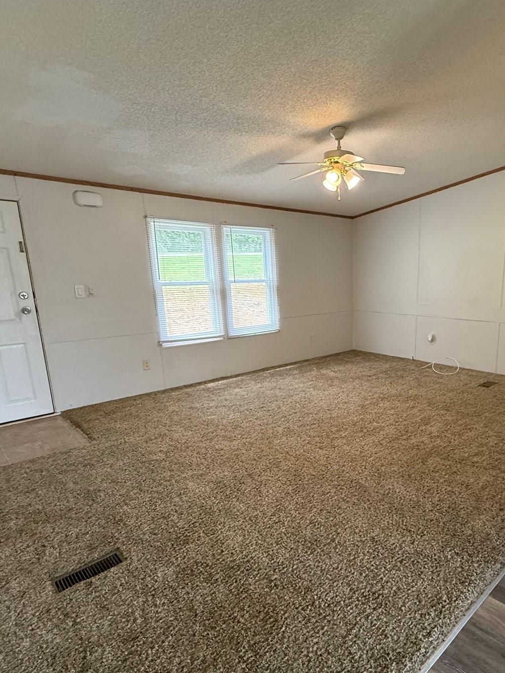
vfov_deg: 78.8
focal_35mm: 21
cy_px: 365
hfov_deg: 61.5
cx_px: 348
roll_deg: +0.6
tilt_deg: -12.7
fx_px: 408
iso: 400
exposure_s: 1/120
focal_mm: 2.22
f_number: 2.2
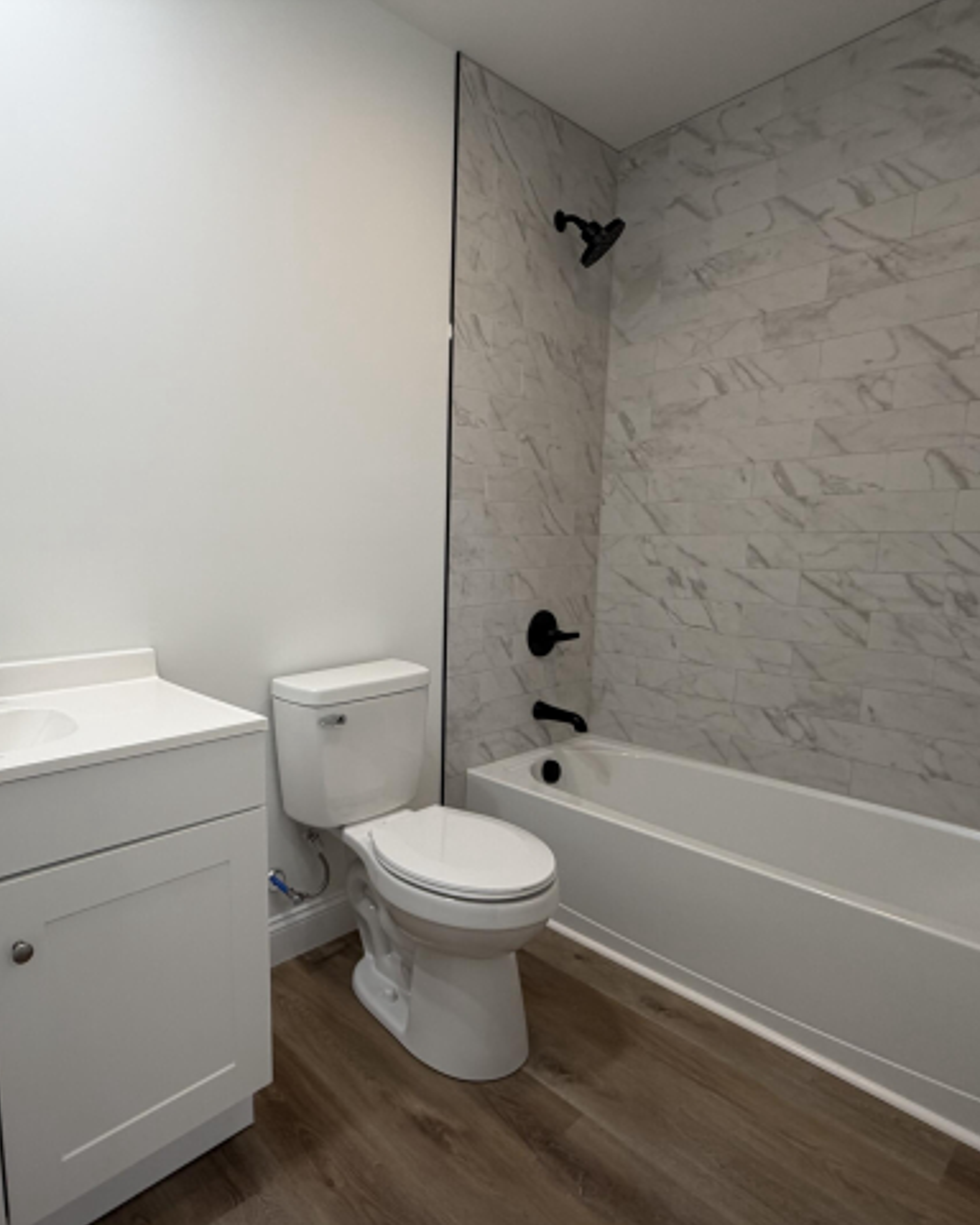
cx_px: 318
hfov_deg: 68.6
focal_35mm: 19
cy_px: 635
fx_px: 689
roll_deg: +0.8
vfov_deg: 83.2
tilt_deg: -8.6
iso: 100
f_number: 2.2
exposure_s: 1/120
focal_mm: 2.22
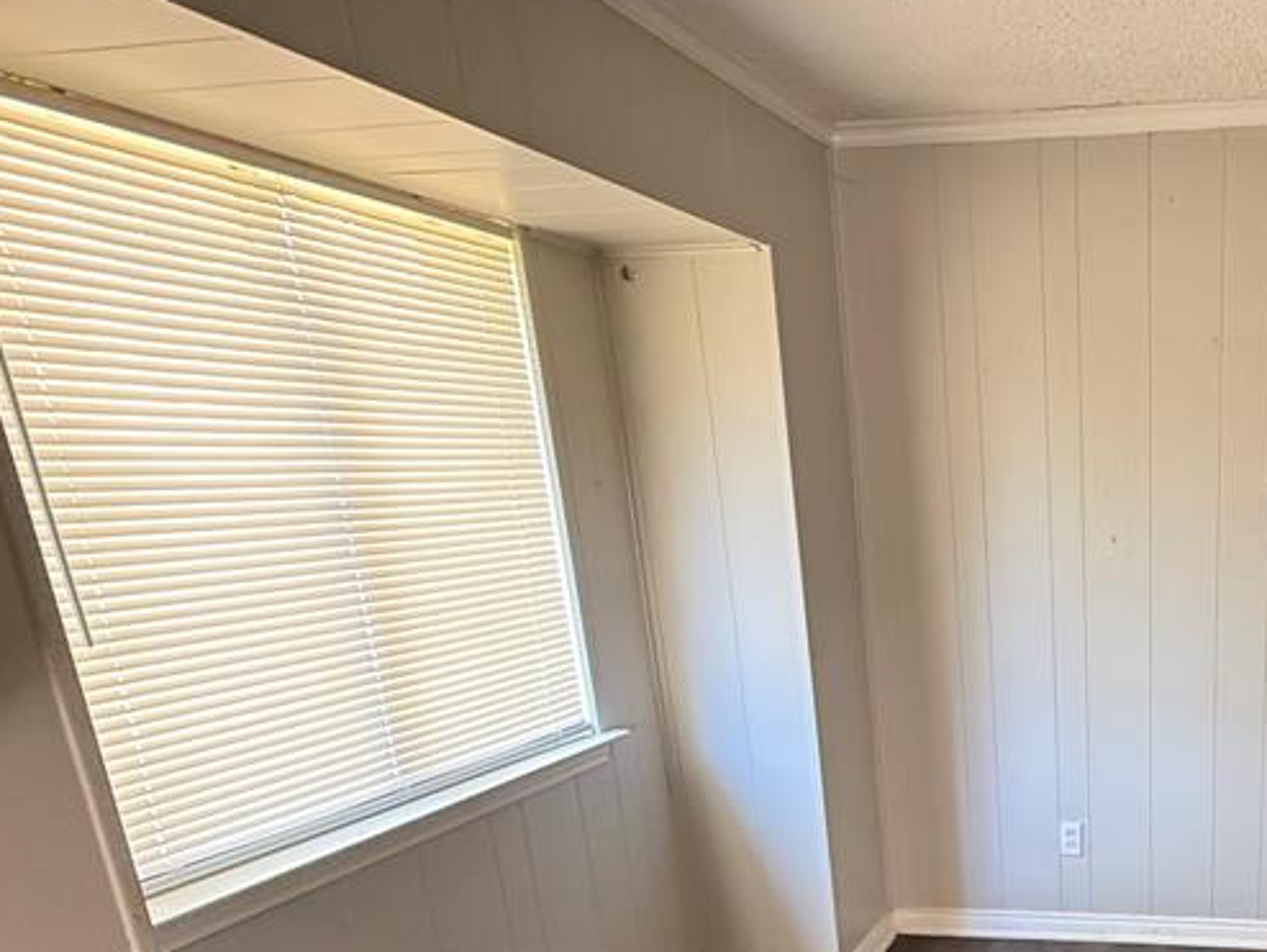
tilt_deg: -16.8
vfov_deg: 45.4
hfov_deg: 54.0
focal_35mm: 29
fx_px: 1062
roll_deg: +0.0
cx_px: 1136
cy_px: 785
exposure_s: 1/60
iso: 640
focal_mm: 2.22
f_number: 2.2
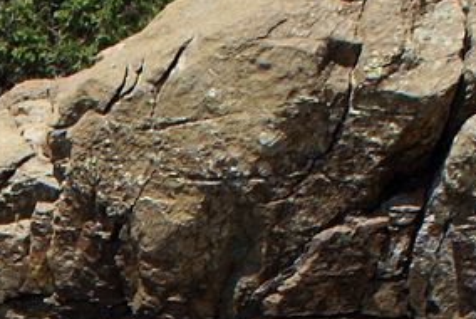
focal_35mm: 152
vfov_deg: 8.2
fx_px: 2012
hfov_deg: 12.5
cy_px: 829
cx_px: -330
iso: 100
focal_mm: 18
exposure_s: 1/160
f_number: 10
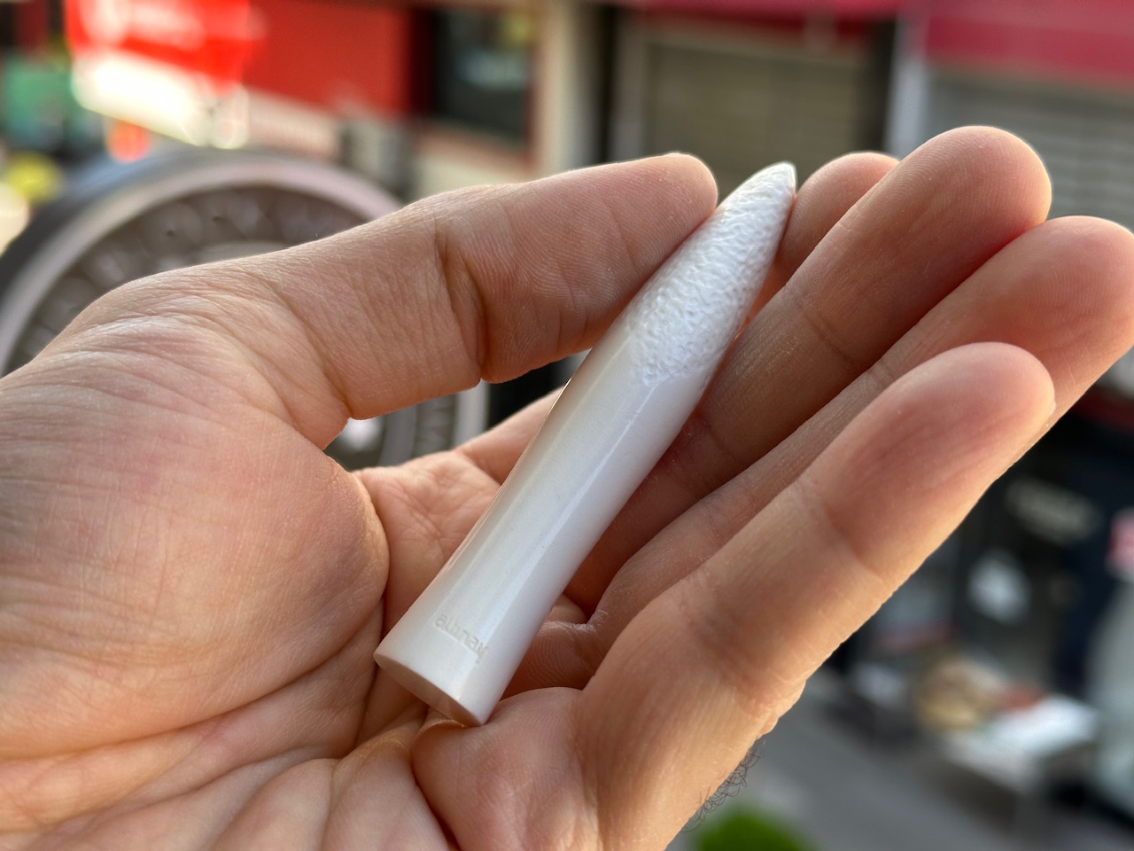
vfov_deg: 30.3
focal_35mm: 48
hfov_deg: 39.7
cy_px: 426
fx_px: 1572
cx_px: 567
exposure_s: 1/369
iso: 64
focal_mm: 6.86
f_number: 1.78
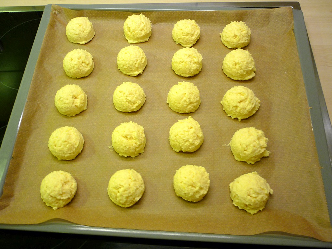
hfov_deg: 55.4
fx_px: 317
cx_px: 166
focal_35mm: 33
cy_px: 124
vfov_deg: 42.9
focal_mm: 5.5
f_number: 2.8
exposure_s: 1/10
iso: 80
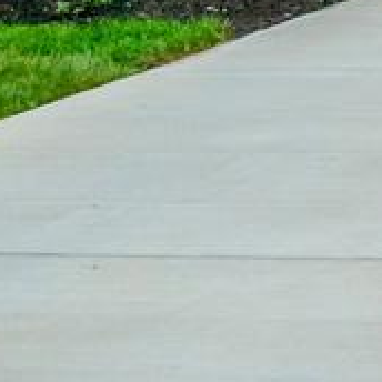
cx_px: 2082
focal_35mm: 303
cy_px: -711
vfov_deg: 5.5
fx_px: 3783
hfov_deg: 4.6
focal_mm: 30
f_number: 8
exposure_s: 1/2000
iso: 1250
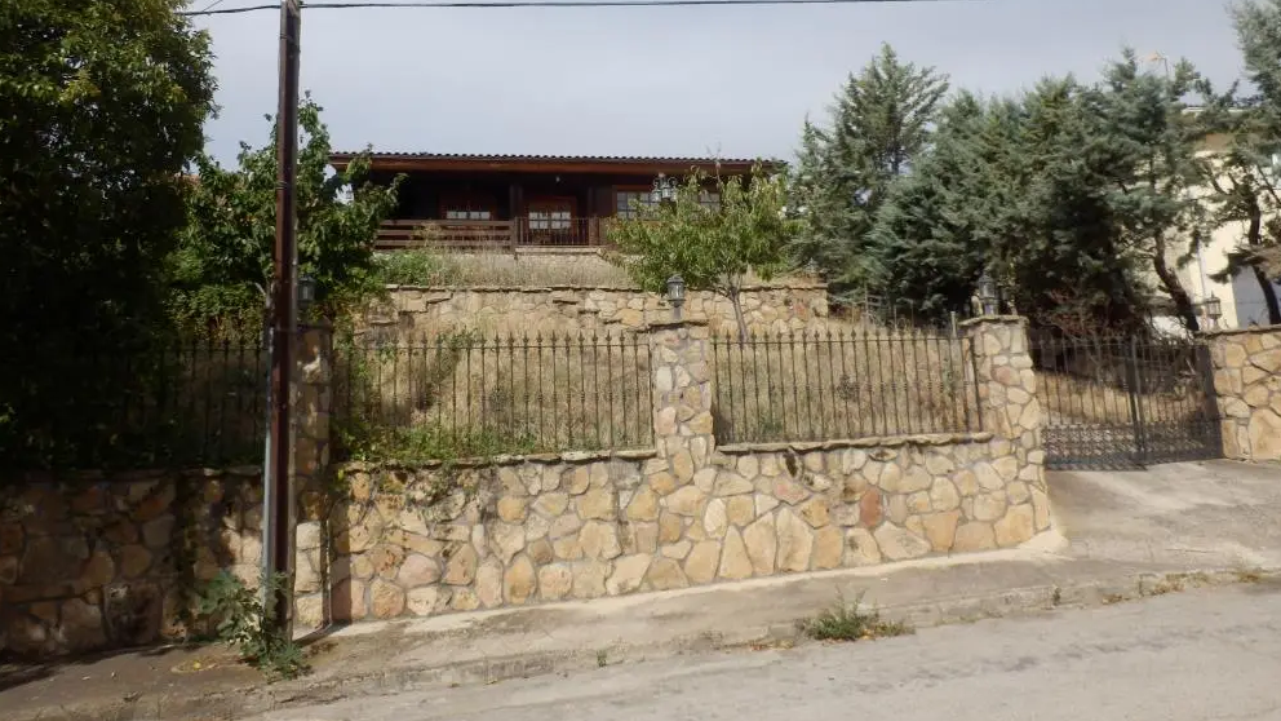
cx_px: 628
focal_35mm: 27
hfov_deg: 69.9
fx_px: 917
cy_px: 278
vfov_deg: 42.6
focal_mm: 4.2
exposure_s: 1/200
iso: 80
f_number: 7.9
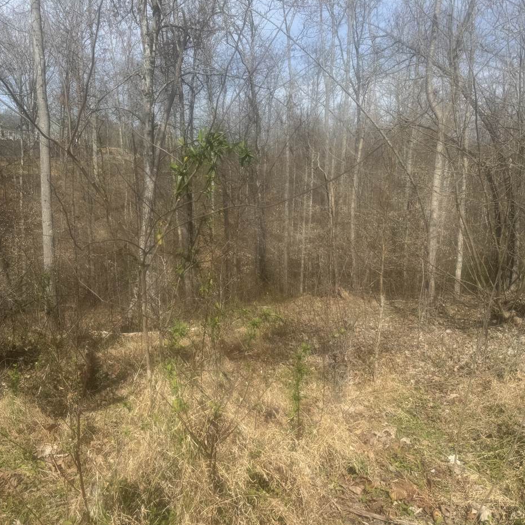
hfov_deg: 55.5
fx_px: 498
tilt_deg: -11.6
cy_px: 264
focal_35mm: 29
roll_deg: -1.2
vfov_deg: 55.6
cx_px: 239
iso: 80
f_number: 1.78
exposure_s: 1/4049
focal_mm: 6.76
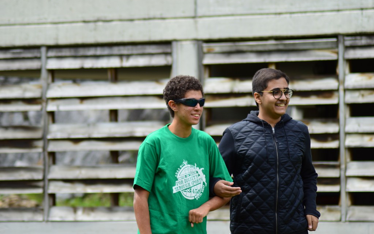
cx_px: 187
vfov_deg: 5.5
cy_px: 120
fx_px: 2421
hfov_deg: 8.8
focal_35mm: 238
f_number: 4.5
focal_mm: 155
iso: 200
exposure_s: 1/500
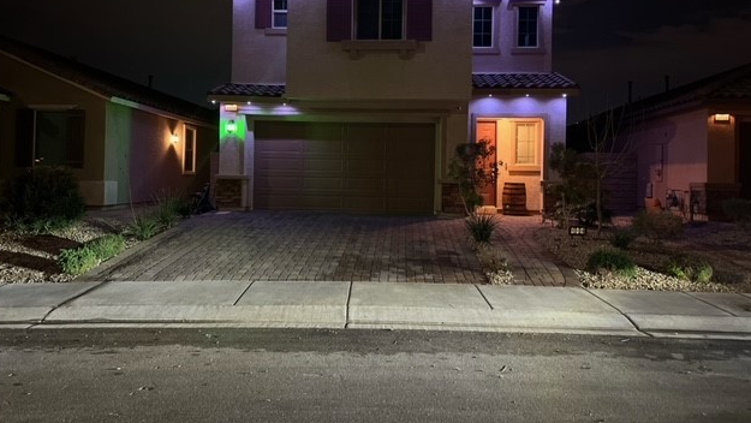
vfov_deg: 39.9
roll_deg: -0.9
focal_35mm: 29
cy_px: 159
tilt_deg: +0.5
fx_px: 578
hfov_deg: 66.0
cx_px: 370
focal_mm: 5.7
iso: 800
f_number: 1.5
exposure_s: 1/30
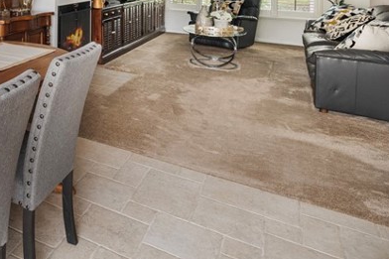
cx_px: -26
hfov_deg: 44.5
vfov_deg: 33.0
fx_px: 367
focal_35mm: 34
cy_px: -38
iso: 1250
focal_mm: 13
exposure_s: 1/320
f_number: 8
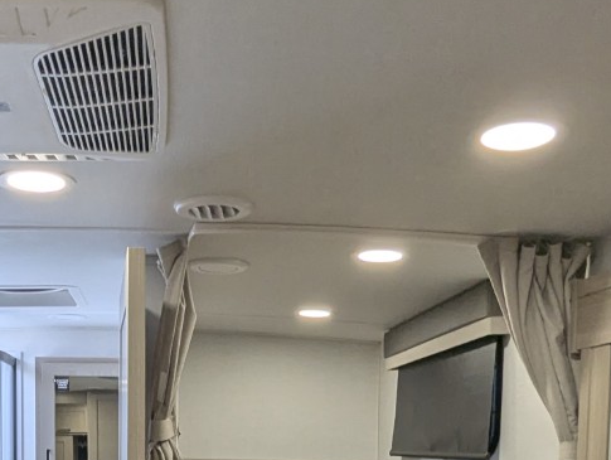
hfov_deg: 40.3
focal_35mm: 46
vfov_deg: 28.7
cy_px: 503
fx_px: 813
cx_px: 173
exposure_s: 1/190
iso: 113
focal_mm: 2.35
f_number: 2.2
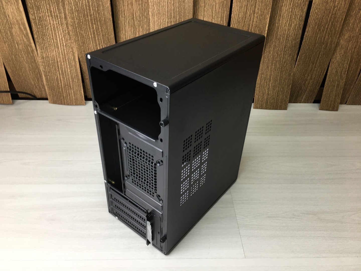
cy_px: 136
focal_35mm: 29
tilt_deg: -35.3
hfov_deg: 61.7
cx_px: 180
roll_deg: -0.4
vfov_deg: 48.2
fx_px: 302
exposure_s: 1/50
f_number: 2.2
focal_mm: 4.15
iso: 32
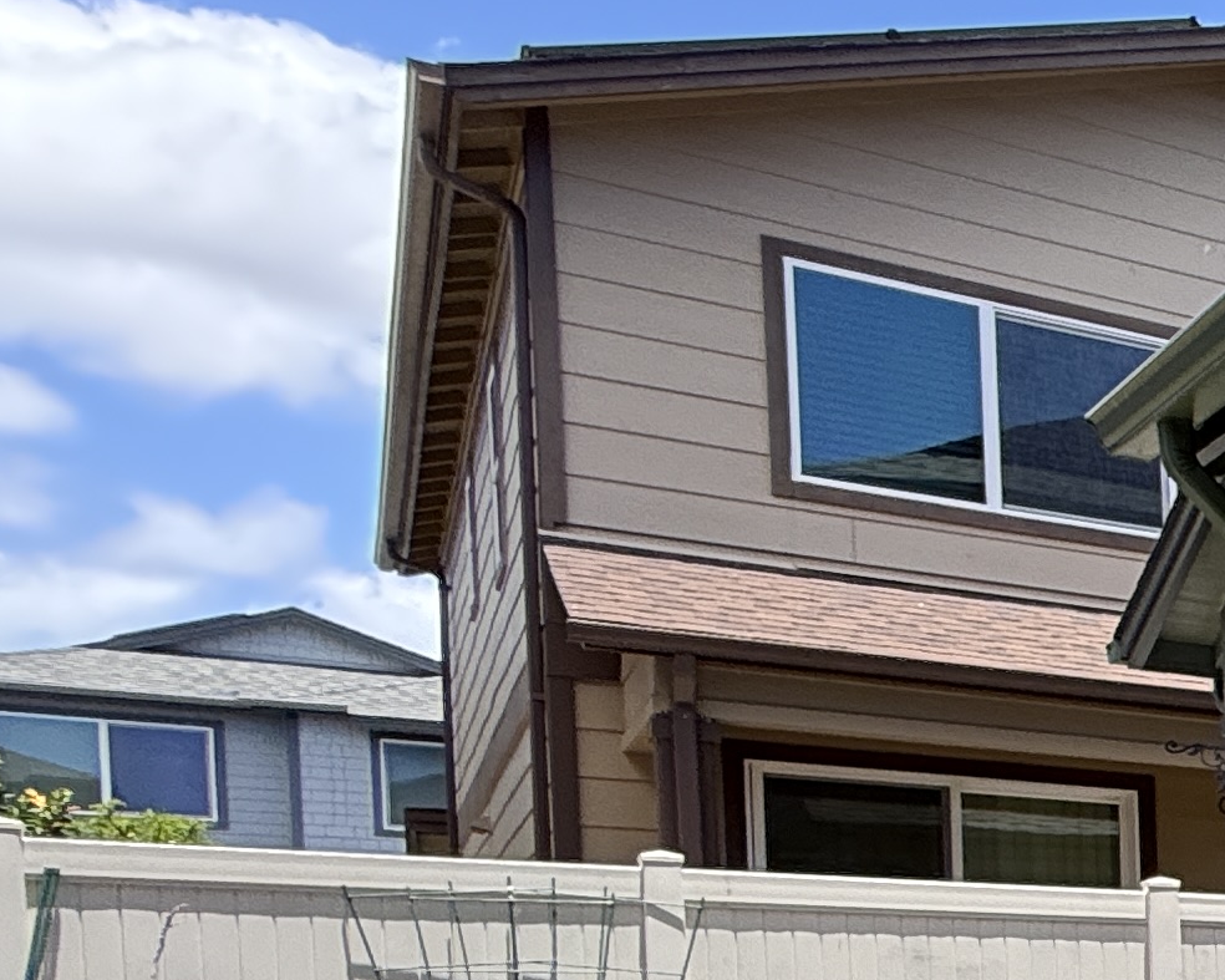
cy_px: 1138
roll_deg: +0.5
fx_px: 2030
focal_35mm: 56
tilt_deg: -1.0
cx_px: 2500
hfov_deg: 18.8
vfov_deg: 24.8
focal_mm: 2.22
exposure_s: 1/490
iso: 64
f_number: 2.2
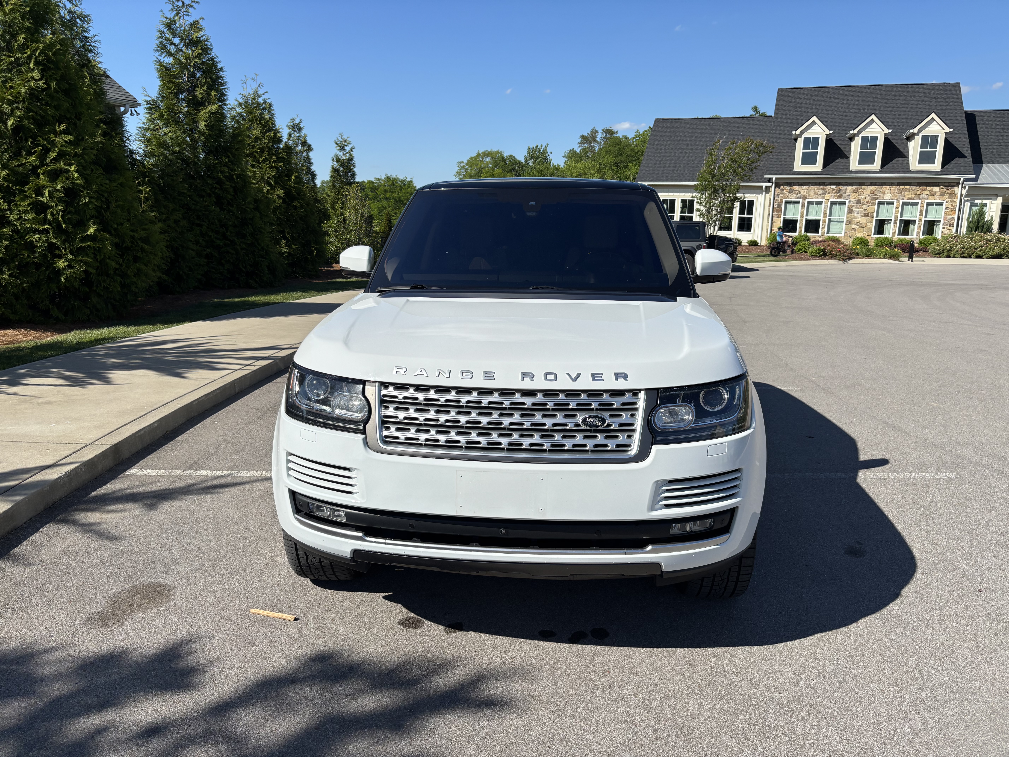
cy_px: 378
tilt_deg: -10.8
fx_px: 758
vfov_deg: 53.1
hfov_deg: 67.3
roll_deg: -0.3
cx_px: 504
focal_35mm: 26
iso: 50
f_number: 1.6
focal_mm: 5.96
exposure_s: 1/5348
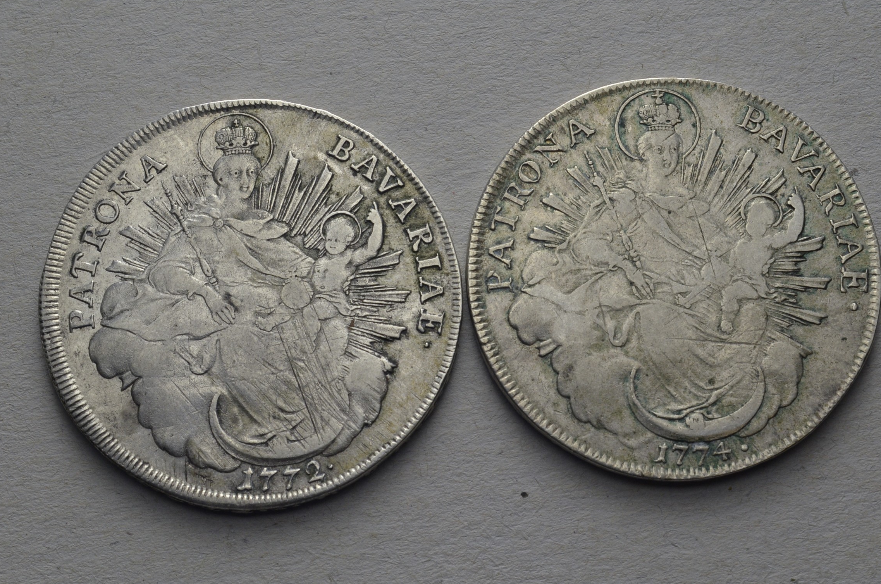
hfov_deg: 26.0
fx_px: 1905
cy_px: 292
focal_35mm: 78
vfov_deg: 17.4
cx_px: 448
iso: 400
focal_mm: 48
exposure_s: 1/250
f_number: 14
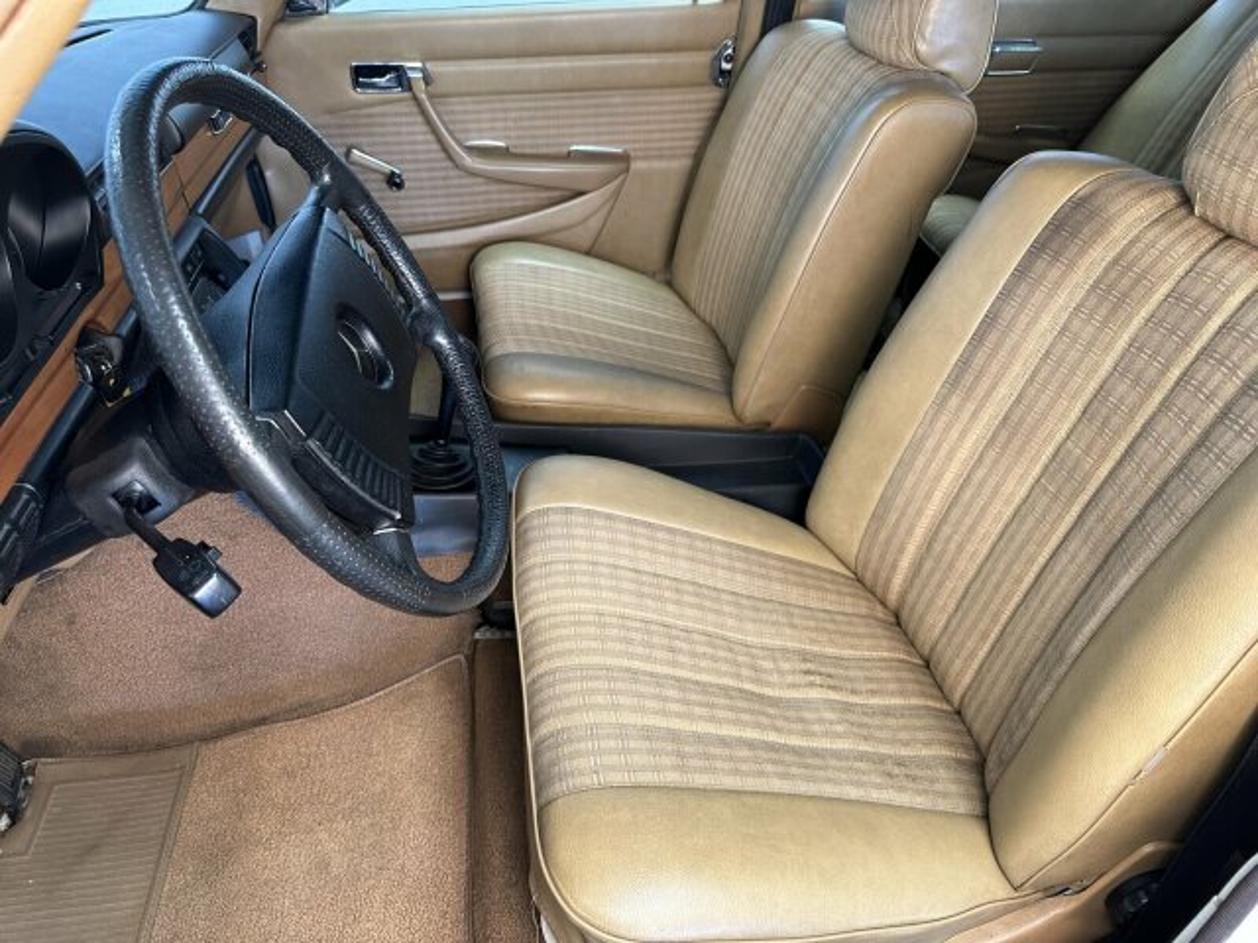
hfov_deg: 71.6
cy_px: 472
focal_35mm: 24
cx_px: 629
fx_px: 872
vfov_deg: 56.8
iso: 250
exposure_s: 1/60
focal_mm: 6.86
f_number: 1.78
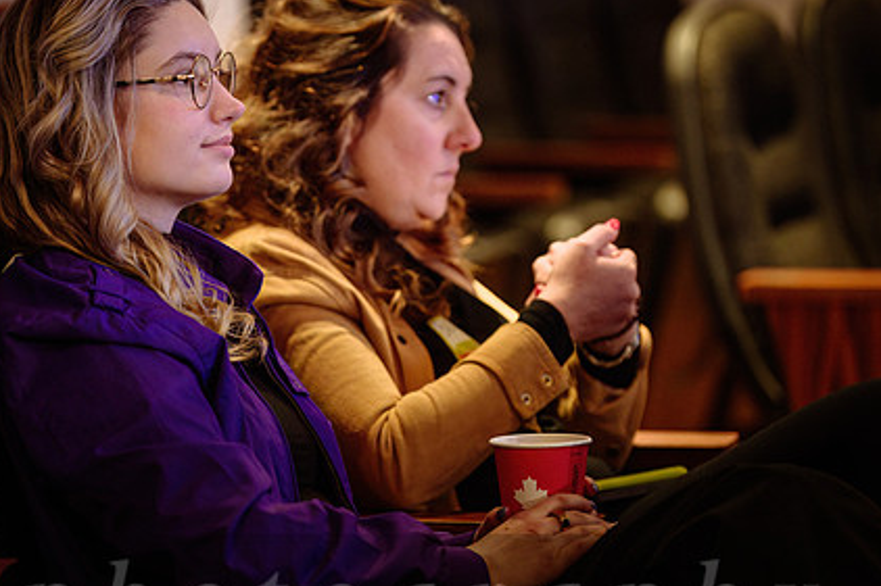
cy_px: 318
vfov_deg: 5.7
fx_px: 5895
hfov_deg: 8.5
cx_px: 353
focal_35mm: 241
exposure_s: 1/30
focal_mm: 165
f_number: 2.8
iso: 1600
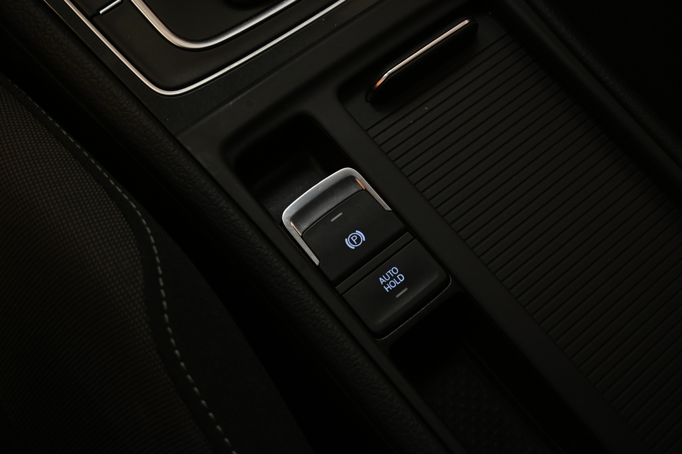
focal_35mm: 44
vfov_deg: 30.8
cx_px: 341
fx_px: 824
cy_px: 227
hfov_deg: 45.0
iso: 640
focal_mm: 29
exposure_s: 1/50
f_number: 4.8
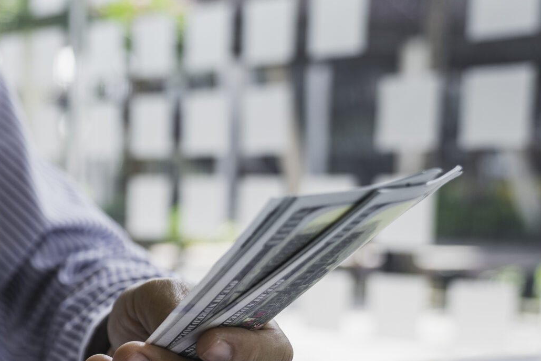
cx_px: -66
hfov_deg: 22.0
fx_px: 1308
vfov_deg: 15.3
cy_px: 388
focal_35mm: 87
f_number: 3.5
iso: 200
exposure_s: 1/200
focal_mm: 35
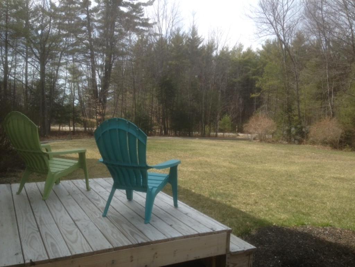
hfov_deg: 55.4
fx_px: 338
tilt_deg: -3.9
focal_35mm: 33
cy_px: 134
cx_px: 178
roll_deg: -2.2
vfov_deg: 42.9
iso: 50
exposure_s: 1/661
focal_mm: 4.12
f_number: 2.4
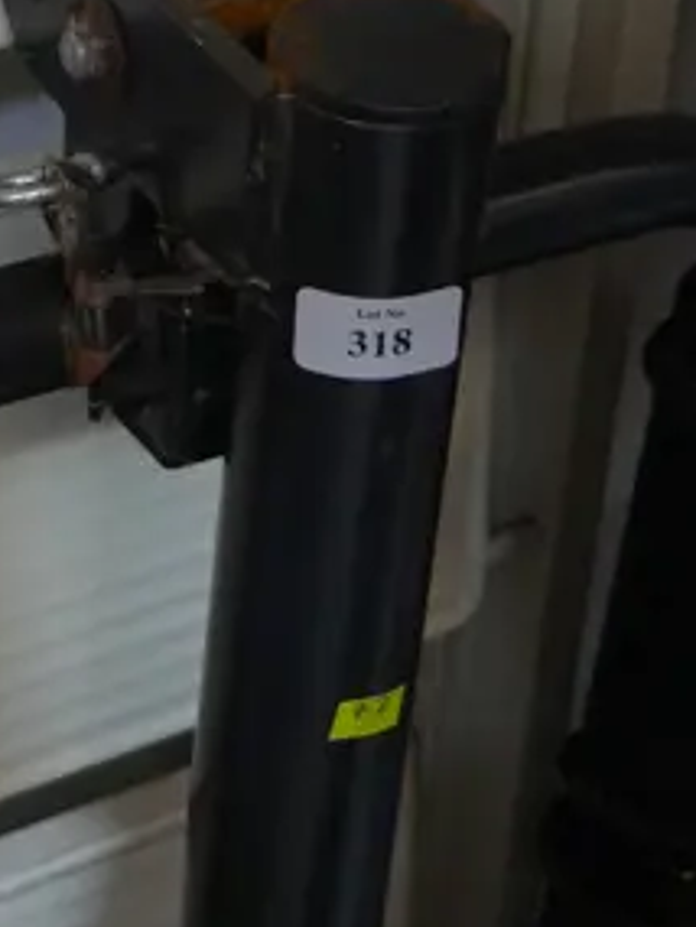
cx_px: -132
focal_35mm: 115
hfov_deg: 12.6
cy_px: -407
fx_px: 3081
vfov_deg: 15.9
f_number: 3.6
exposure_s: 1/60
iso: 320
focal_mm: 16
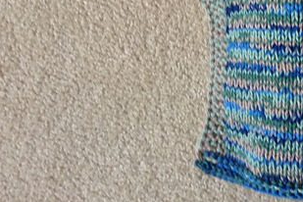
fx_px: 598
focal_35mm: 71
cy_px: -9
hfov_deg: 27.0
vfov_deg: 18.6
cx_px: 296
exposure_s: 1/24
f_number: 2.4
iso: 100
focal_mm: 3.3
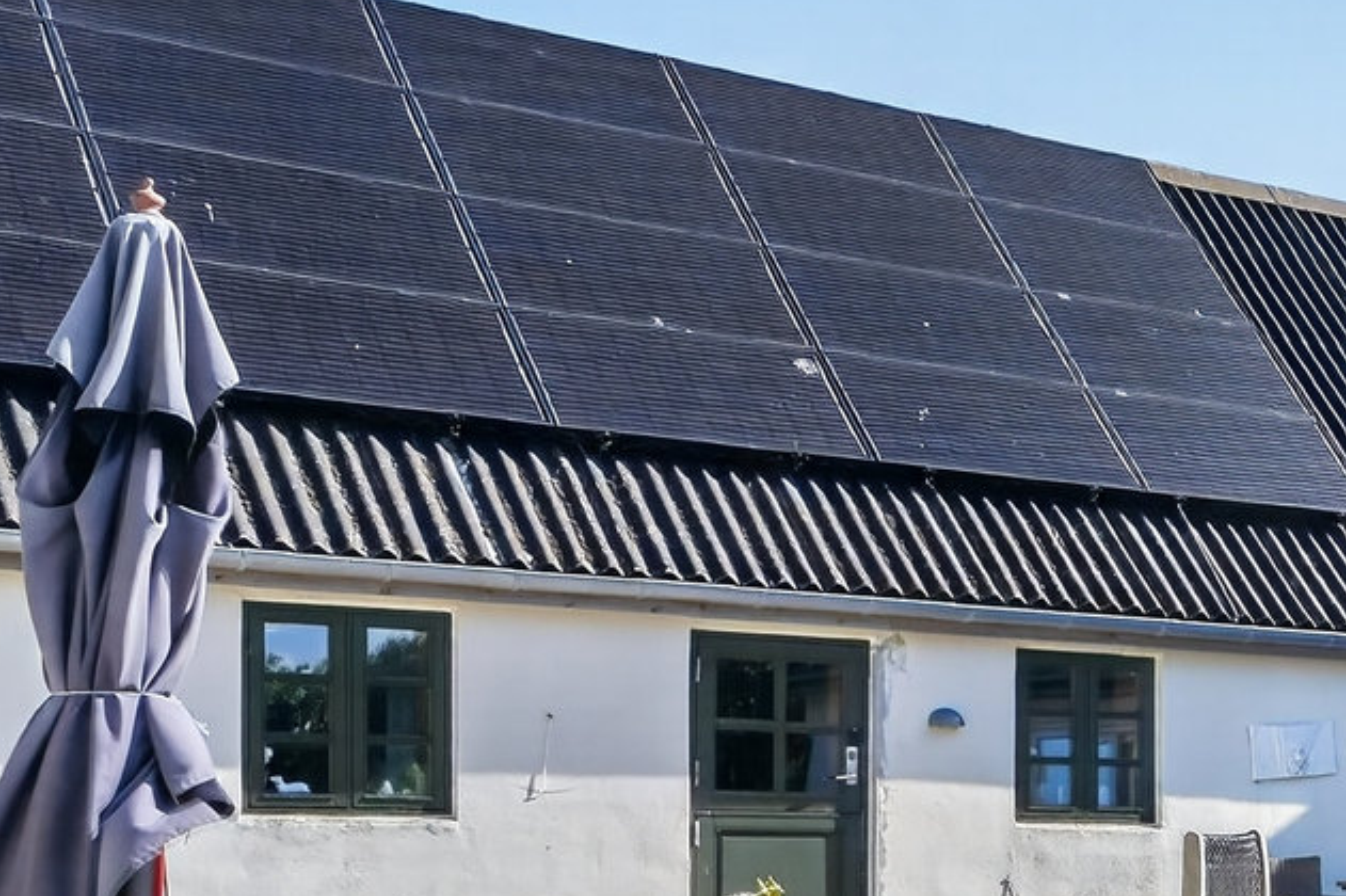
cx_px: 2167
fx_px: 2578
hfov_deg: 22.4
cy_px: 834
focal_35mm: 69
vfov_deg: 19.3
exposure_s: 1/250
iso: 400
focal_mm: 17
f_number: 8
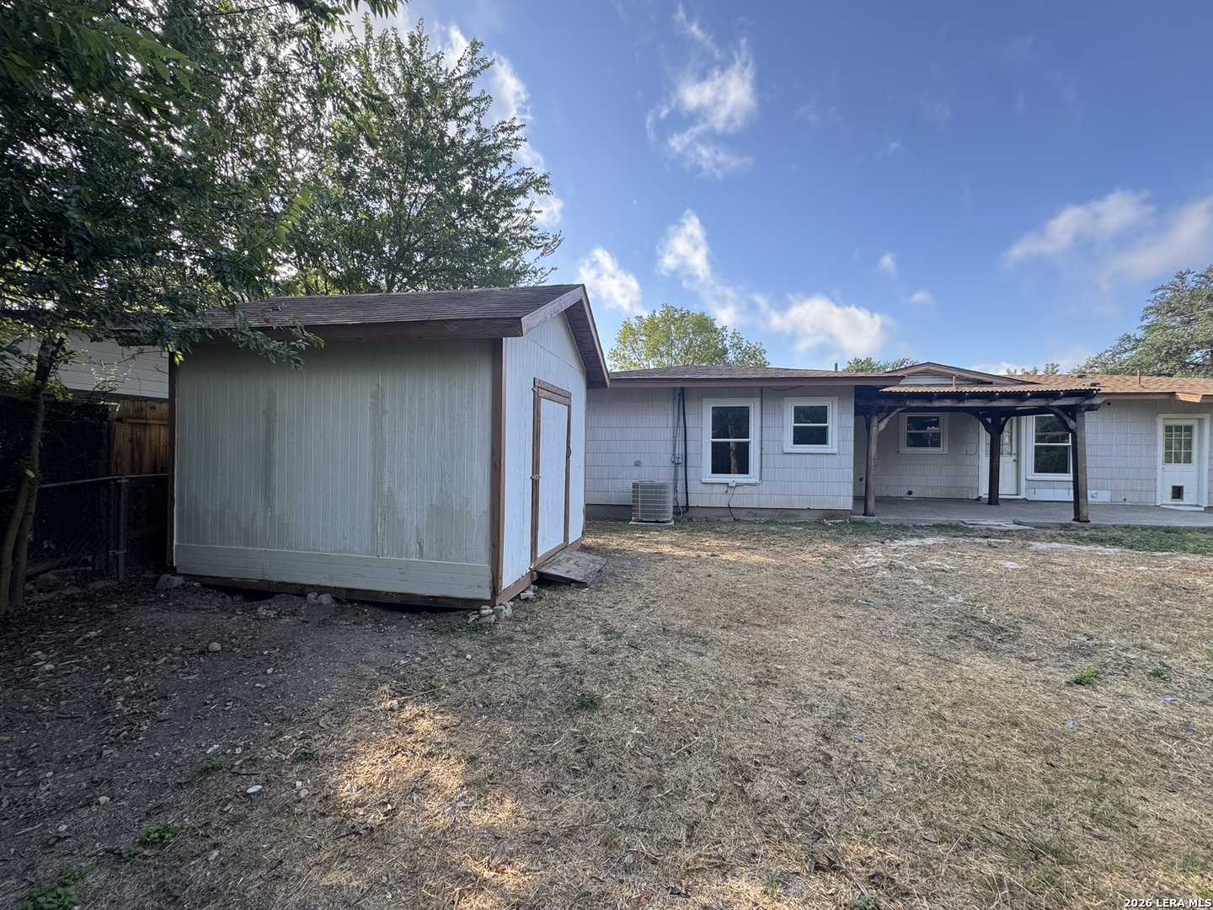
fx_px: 491
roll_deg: -1.4
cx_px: 606
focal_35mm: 14
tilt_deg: +1.4
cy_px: 455
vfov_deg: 85.7
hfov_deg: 102.1
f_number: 2.2
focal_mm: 2.22
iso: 40
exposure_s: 1/309
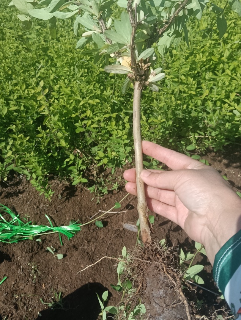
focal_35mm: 34
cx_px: 134
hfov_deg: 41.8
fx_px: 315
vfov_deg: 53.9
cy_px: 149
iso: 64
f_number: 1.8
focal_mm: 3.98
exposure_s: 1/700
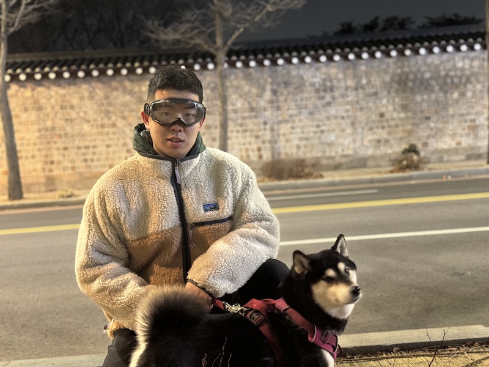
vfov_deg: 30.3
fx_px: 678
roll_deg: +4.2
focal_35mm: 48
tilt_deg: -3.0
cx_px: 244
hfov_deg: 39.7
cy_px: 184
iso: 1000
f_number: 1.78
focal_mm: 6.86
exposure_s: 1/20
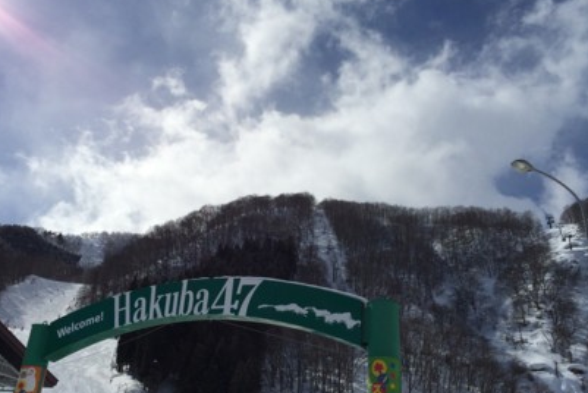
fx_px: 572
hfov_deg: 54.3
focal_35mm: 35
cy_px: 229
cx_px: 268
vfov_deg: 37.8
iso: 50
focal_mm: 4.12
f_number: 2.2
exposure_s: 1/13699
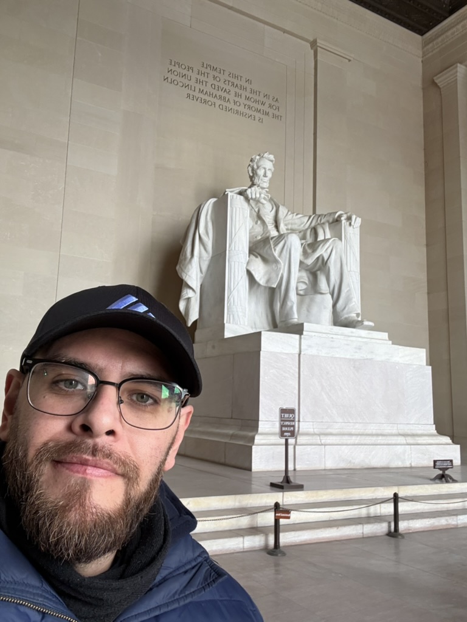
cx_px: 234
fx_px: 540
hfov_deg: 46.8
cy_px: 311
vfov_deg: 60.0
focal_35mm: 30
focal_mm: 2.69
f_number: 1.9
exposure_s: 1/60
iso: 80
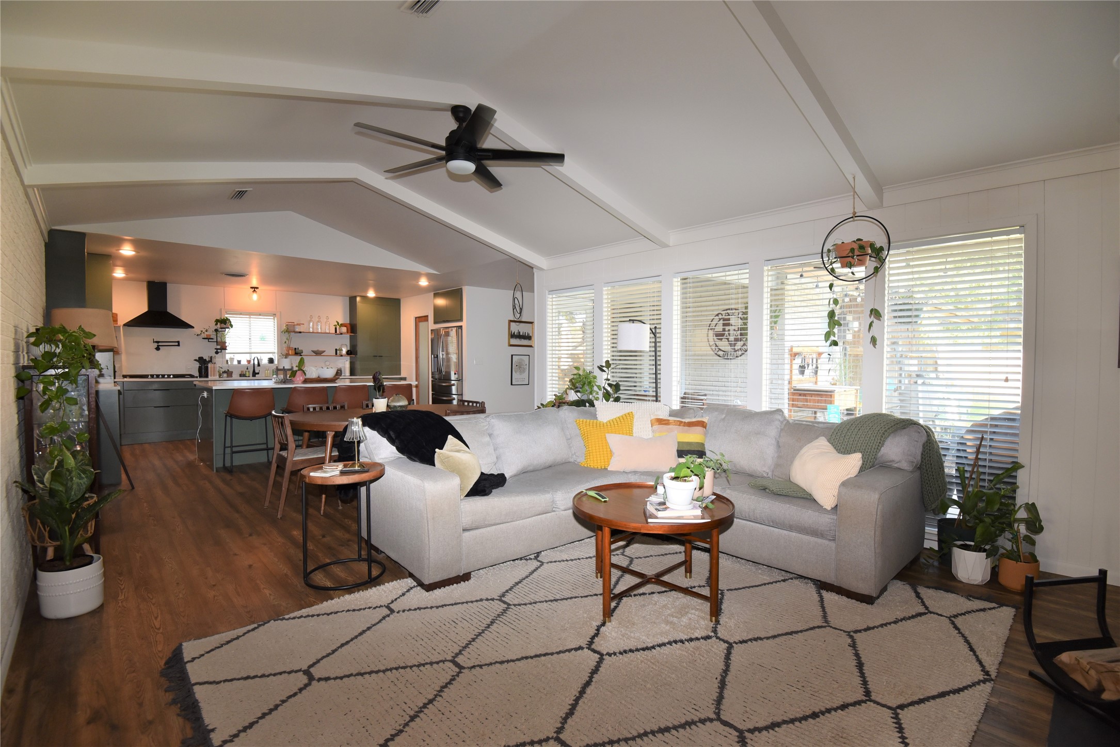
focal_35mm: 16
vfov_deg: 73.8
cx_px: 560
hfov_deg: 96.7
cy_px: 374
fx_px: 498
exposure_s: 1/60
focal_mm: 16
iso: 800
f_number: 7.1
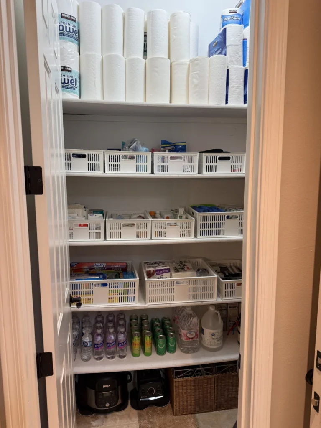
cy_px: 214
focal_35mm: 24
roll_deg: -0.7
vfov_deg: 71.6
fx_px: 297
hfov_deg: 56.8
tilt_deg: -8.0
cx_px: 160
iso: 160
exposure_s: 1/120
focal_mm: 6.76
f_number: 1.78
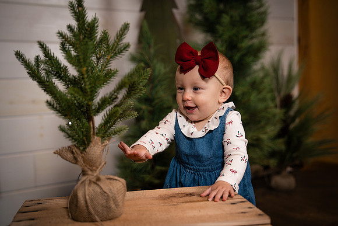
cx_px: 169
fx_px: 451
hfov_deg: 41.1
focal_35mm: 48
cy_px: 113
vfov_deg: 28.1
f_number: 2.8
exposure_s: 1/250
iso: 200
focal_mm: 48
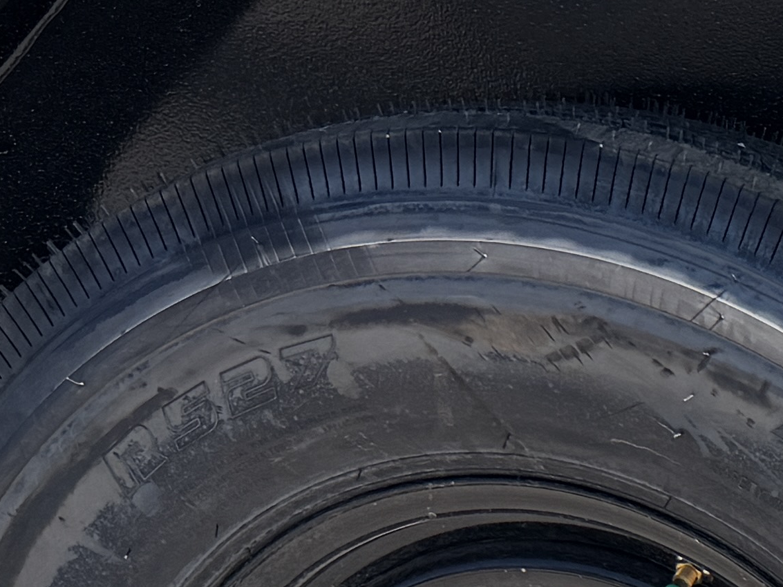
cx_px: 1417
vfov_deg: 11.4
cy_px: 1058
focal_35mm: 121
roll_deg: +0.2
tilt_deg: -20.9
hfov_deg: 14.3
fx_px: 2737
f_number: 1.78
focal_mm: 6.76
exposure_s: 1/3279
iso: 80
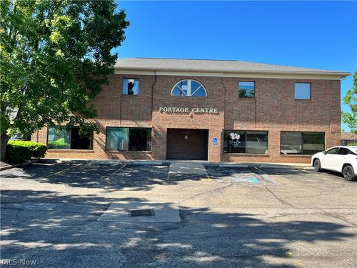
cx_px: 178
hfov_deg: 67.3
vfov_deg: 53.1
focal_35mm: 26
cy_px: 134
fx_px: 268
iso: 50
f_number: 1.6
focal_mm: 5.1
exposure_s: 1/1252
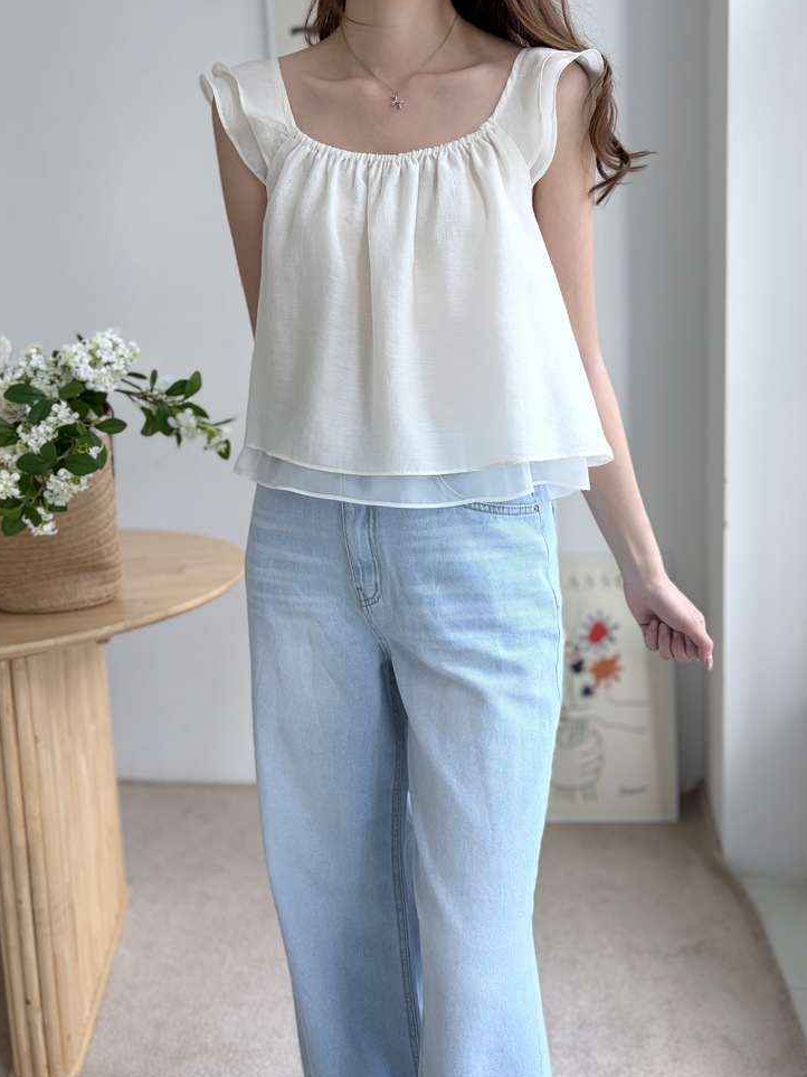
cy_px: 531
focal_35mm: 27
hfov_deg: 51.3
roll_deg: +2.0
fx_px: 839
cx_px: 408
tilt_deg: -8.5
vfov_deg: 65.3
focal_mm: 5.96
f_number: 1.6
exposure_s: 1/120
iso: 100
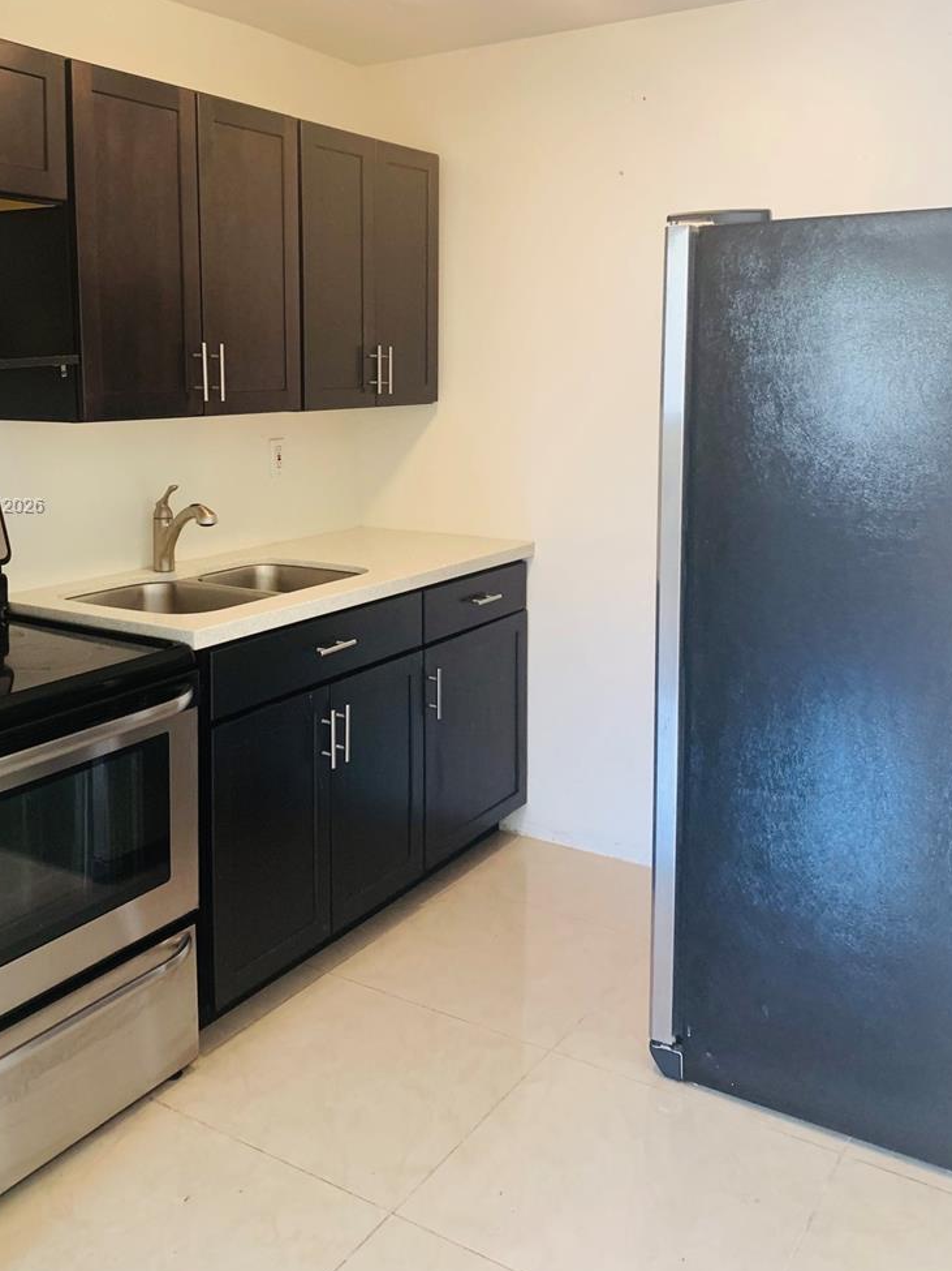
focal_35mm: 32
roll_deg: -0.2
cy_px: 507
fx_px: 1174
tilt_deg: -4.4
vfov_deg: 56.4
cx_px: 388
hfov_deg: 44.0
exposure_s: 1/60
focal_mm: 4.25
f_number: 1.8
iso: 200
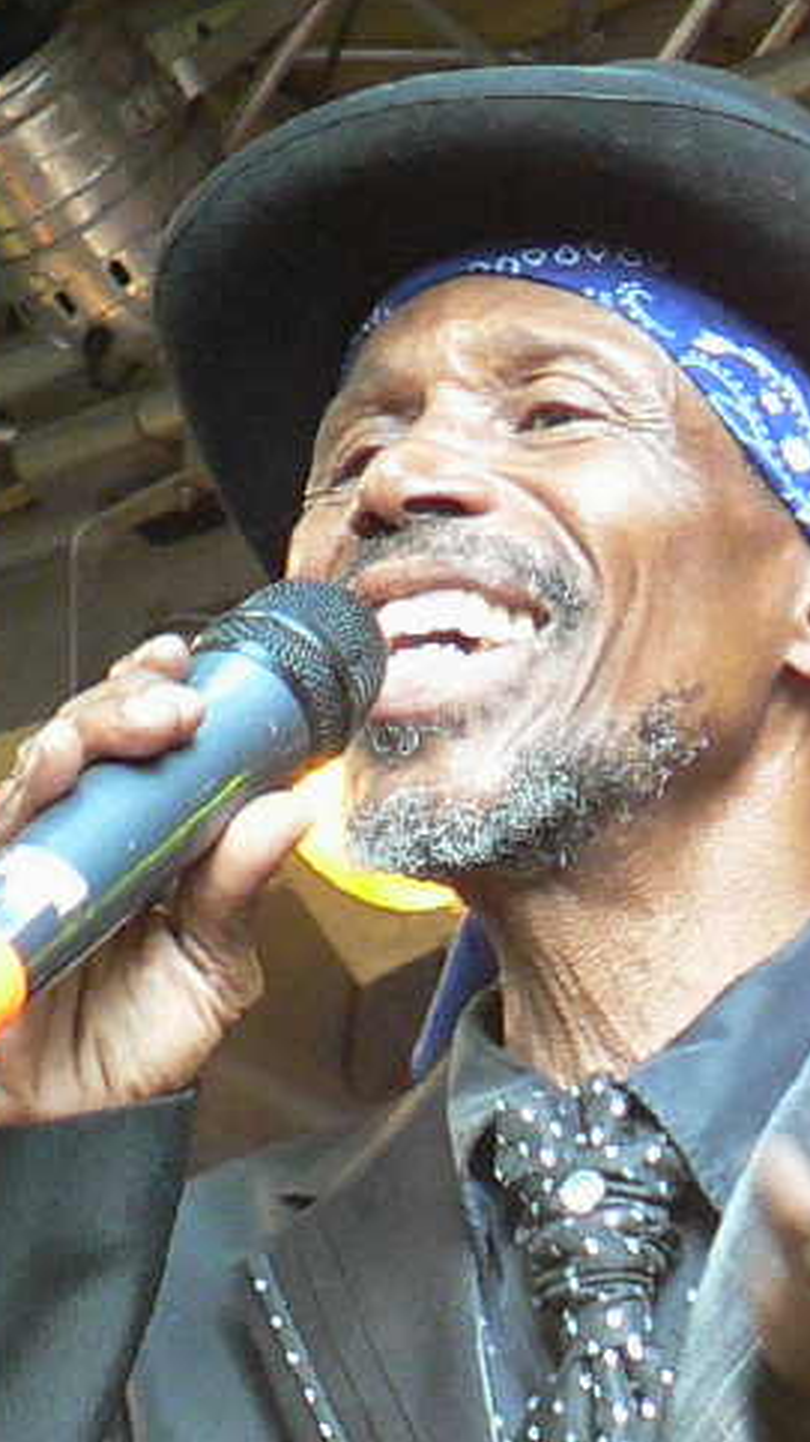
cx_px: 487
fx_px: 5233
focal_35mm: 137
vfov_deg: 15.7
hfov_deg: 8.8
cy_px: 787
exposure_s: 1/25
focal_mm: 17.3
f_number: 3.2
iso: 200
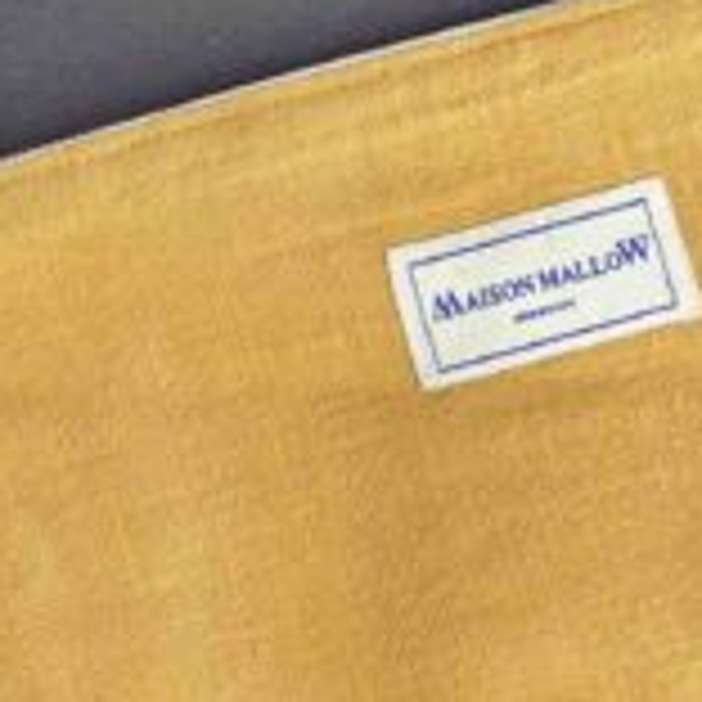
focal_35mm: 126
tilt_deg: -84.7
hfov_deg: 13.7
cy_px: 515
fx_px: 2891
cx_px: 598
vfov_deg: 13.8
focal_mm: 6
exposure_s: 1/122
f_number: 2
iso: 25
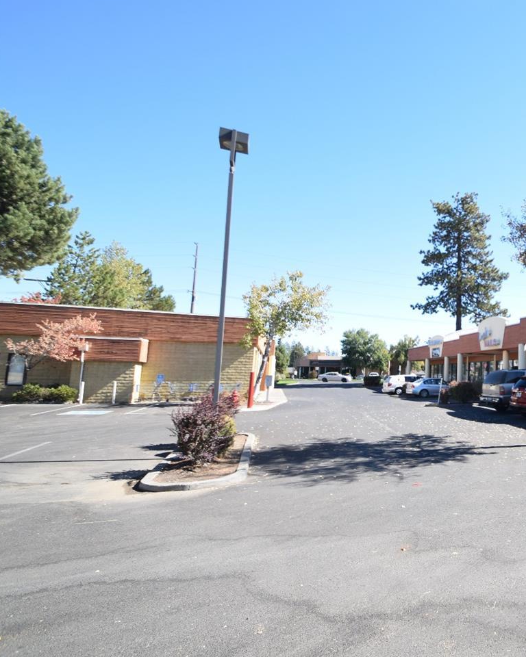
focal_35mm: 22
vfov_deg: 75.0
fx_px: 428
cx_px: 509
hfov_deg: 52.2
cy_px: 331
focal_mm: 10
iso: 200
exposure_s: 1/250
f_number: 8
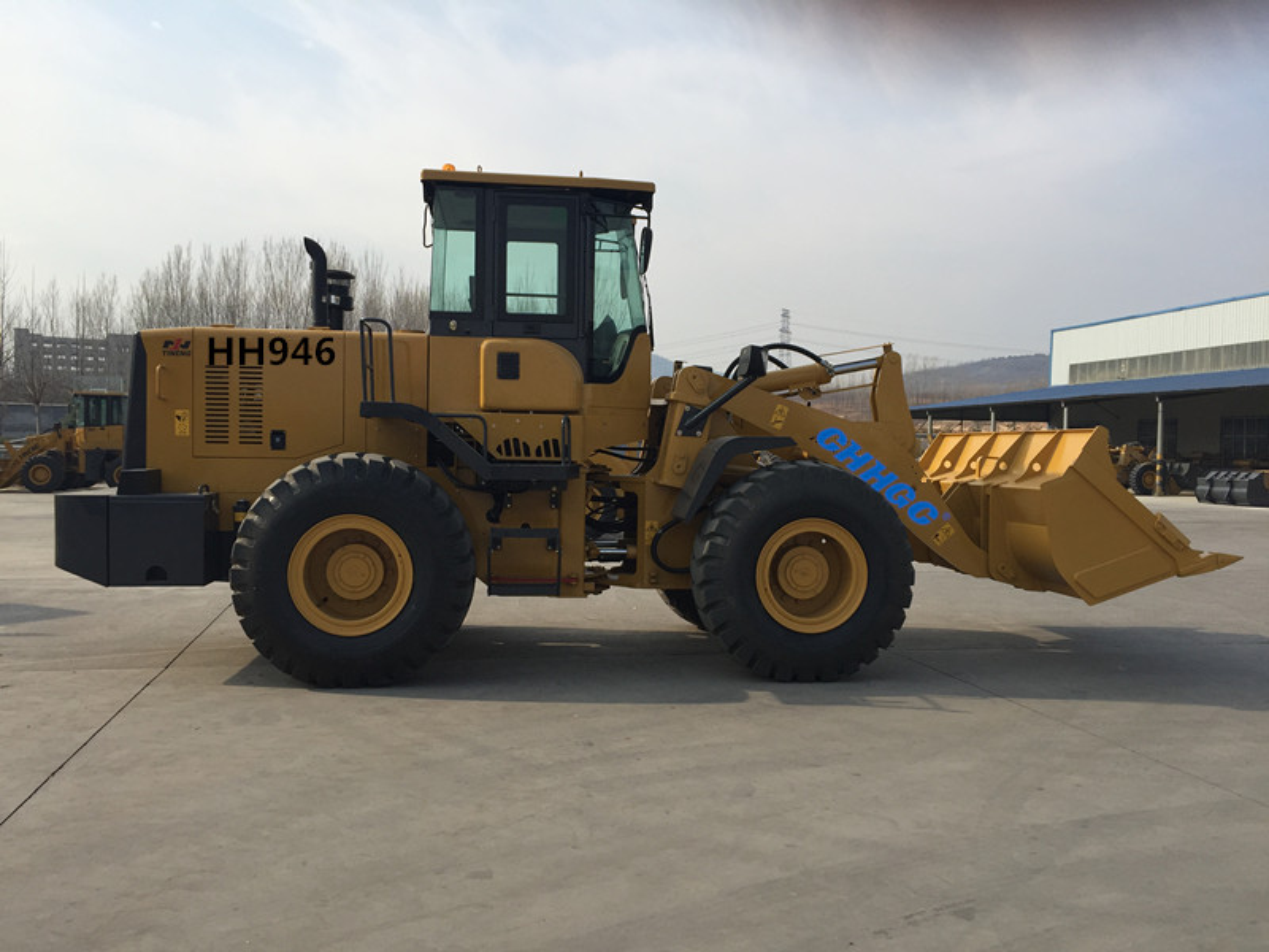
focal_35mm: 29
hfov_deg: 61.7
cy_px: 476
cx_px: 634
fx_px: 1063
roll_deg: -1.6
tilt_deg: -2.8
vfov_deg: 48.2
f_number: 2.2
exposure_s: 1/1883
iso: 32
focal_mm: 4.15
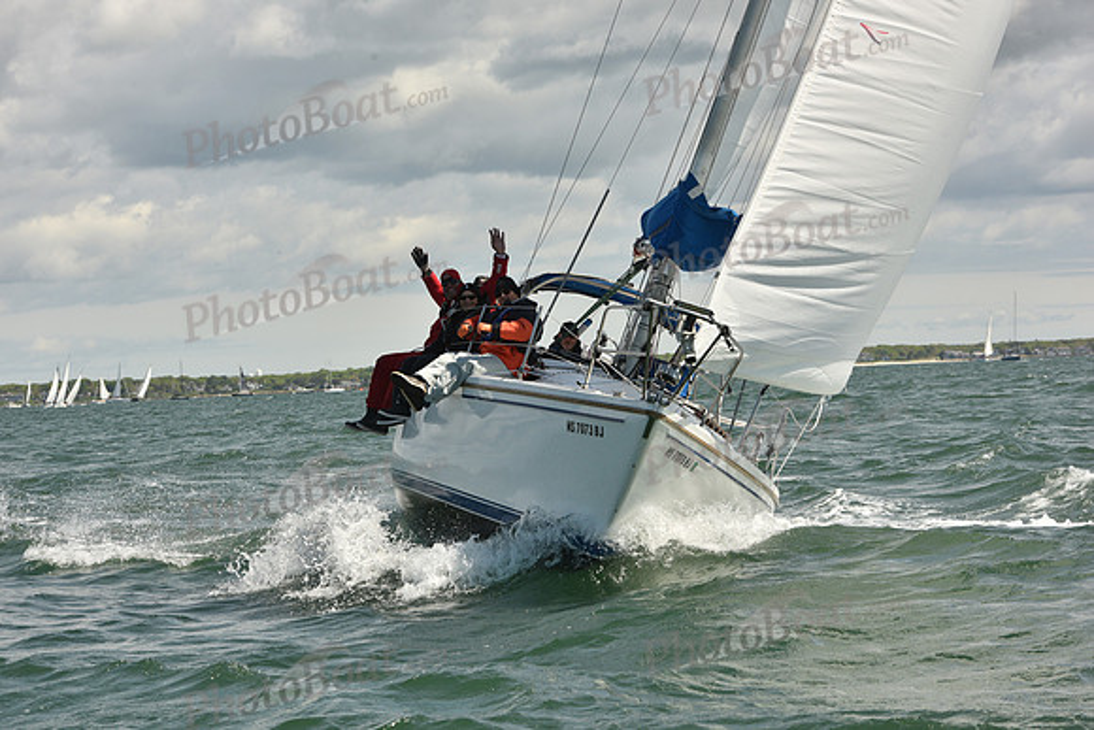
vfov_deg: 11.4
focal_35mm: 120
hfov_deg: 17.1
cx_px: 547
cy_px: 365
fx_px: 3647
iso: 320
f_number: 11
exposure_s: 1/800
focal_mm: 120
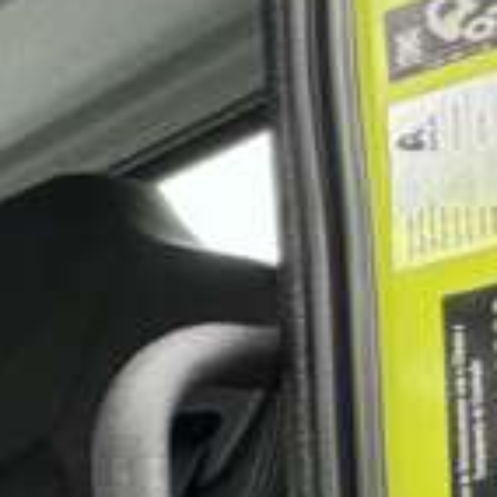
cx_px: -1082
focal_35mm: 94
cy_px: 868
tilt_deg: +3.6
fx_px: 1527
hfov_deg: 10.6
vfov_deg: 16.0
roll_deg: +0.9
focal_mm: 2.22
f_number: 2.2
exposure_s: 1/121
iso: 80
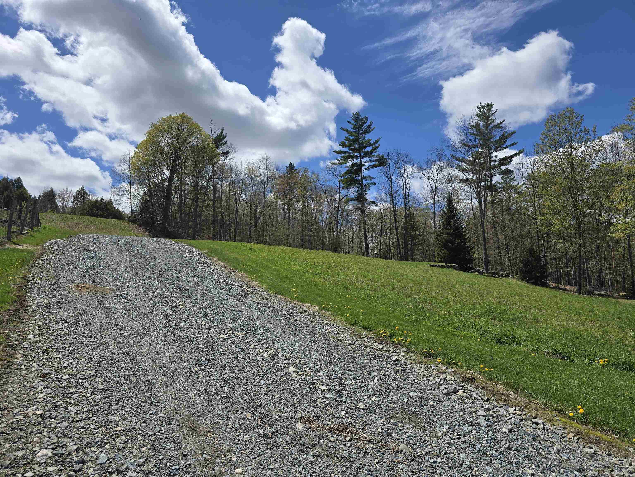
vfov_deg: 58.9
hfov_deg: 73.9
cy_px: 238
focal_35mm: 23
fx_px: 422
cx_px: 318
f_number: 1.7
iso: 12
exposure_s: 1/1414
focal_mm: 6.3
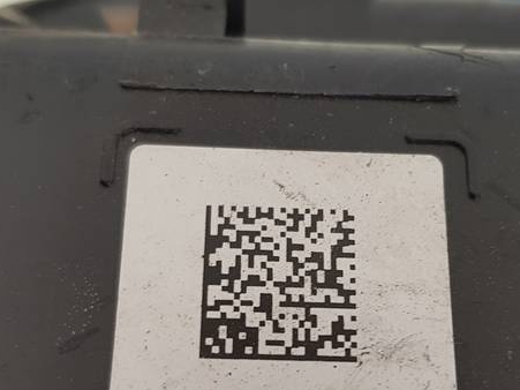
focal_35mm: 59
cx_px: 315
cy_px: 277
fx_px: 886
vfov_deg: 24.6
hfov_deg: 32.6
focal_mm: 4.2
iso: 100
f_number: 1.7
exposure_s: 1/100
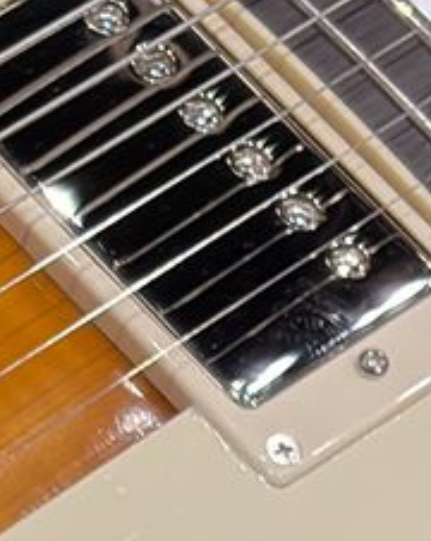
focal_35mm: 288
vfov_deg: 6.5
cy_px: 1077
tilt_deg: -63.2
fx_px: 4605
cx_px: -845
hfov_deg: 5.1
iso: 125
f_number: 1.6
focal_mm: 5.96
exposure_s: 1/60
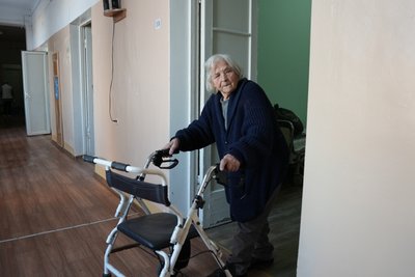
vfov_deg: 46.4
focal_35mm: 28
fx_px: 323
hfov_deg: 65.5
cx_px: 208
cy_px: 138
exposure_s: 1/160
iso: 640
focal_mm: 28
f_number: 4
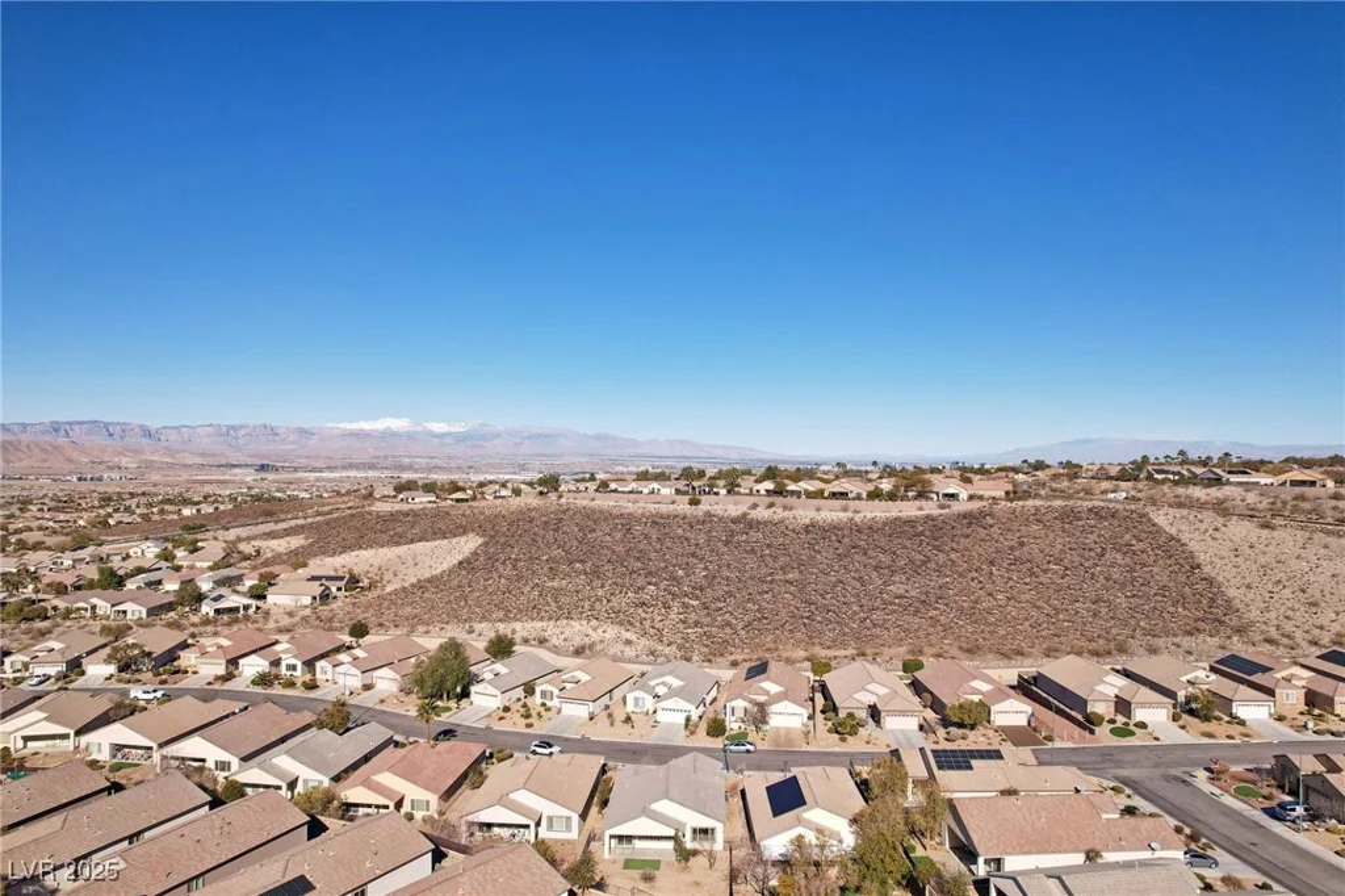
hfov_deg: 78.6
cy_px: 448
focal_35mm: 22
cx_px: 672
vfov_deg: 57.2
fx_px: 822
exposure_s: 1/3000
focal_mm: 8.4
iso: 110
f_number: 2.8
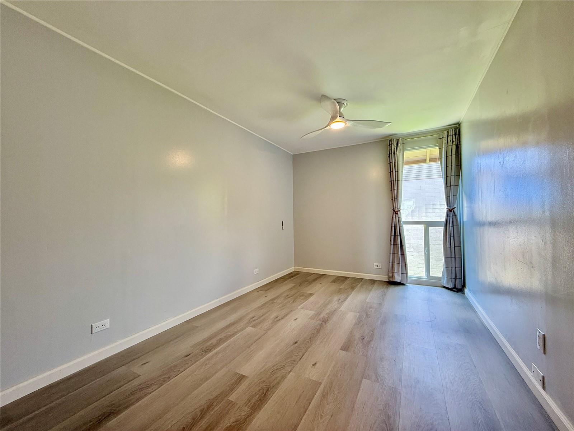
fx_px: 232
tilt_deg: +0.7
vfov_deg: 85.7
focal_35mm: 14
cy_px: 216
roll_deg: -0.2
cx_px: 287
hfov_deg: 102.1
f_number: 2.2
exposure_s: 1/120
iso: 125
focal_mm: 2.22
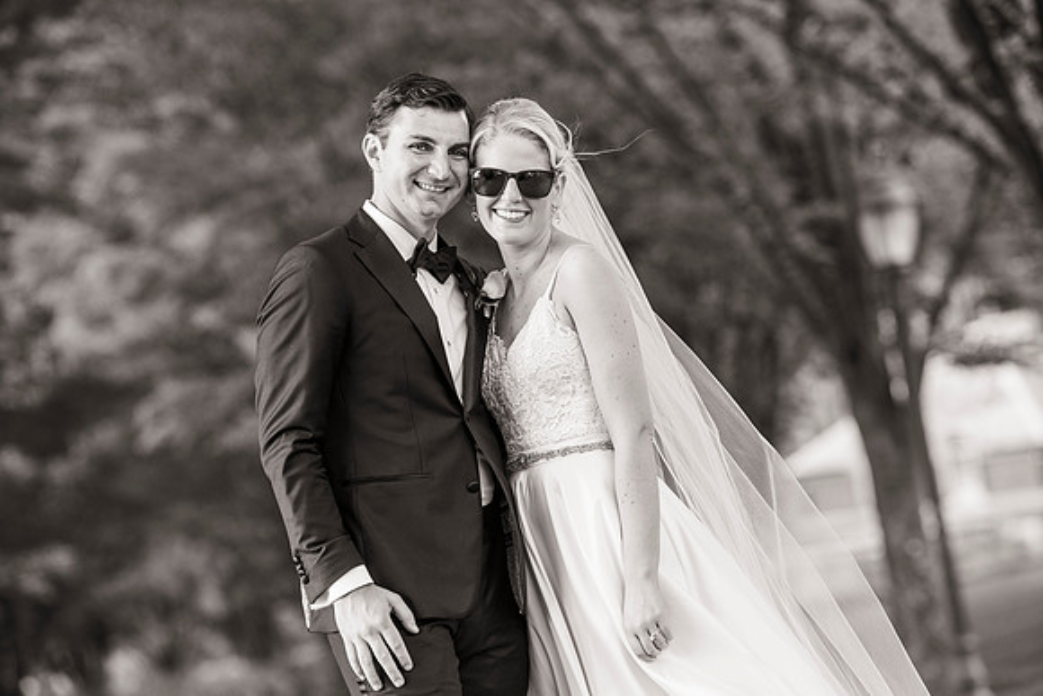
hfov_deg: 10.8
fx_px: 5506
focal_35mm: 190
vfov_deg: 7.2
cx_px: 522
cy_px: 348
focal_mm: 190
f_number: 4.5
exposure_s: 1/640
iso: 800
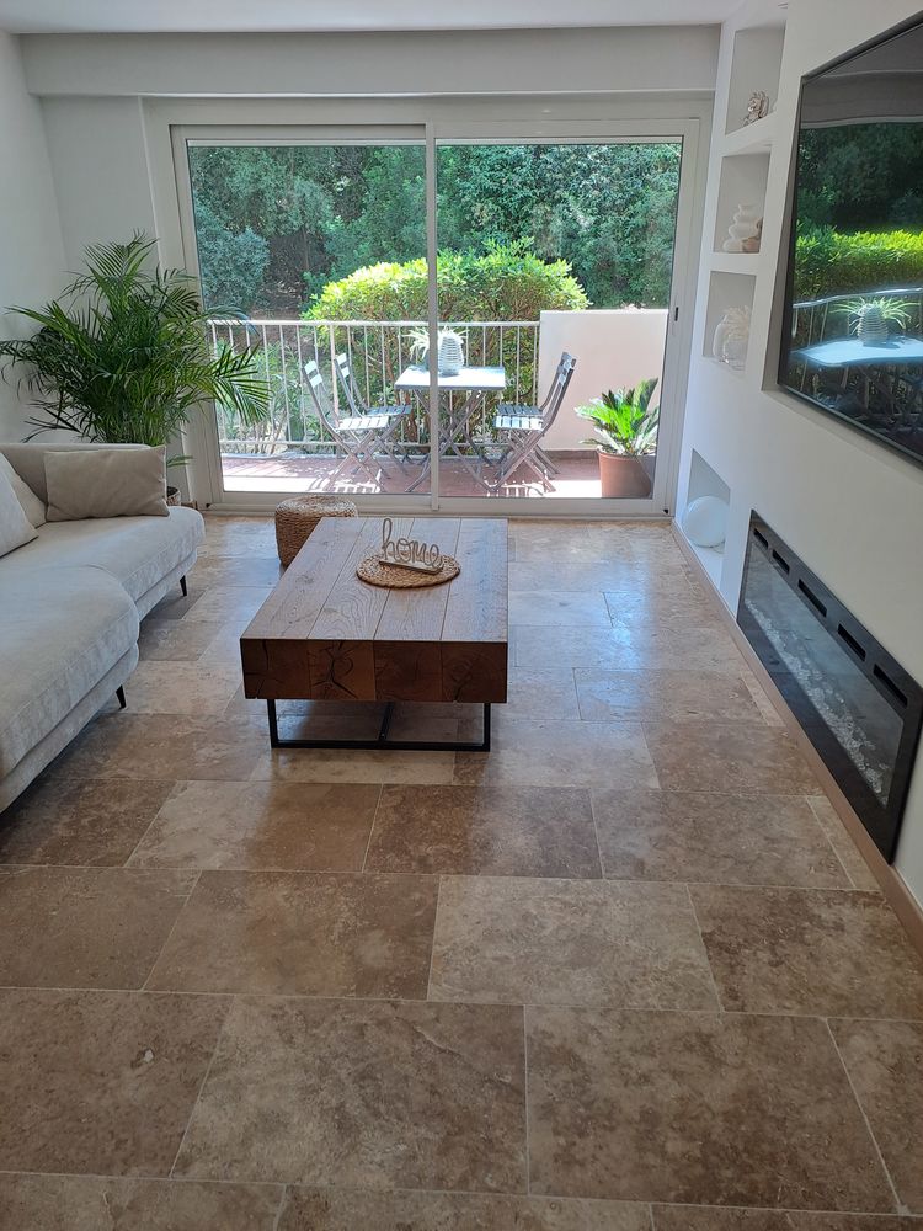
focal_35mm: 25
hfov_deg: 54.9
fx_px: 889
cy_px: 616
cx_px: 462
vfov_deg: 69.4
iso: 40
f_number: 1.8
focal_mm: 4.65
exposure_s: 1/50
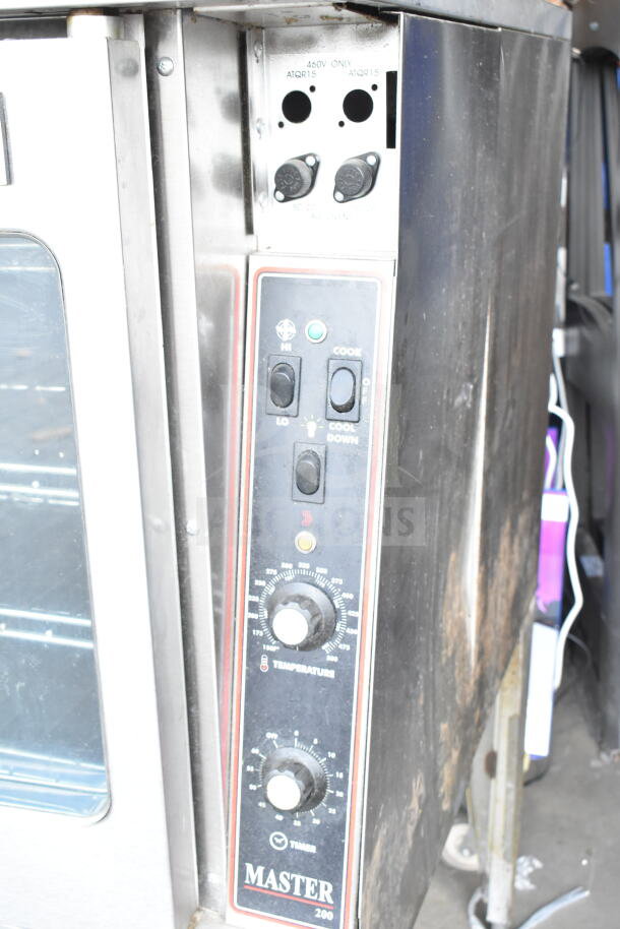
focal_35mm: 42
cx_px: 310
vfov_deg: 46.4
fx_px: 1084
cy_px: 464
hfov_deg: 31.9
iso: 1600
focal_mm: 28
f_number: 6.3
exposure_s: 1/160
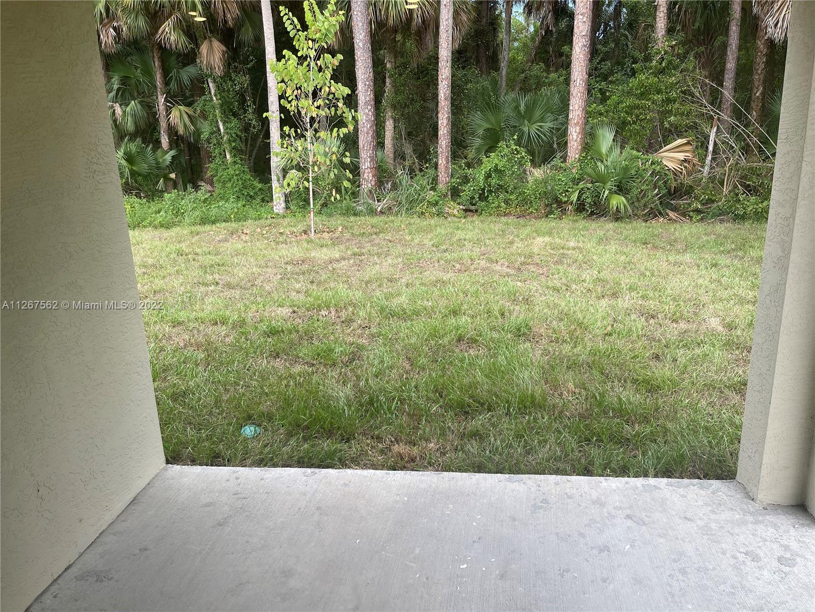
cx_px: 408
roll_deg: +2.4
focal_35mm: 26
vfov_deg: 53.1
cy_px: 306
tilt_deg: -15.6
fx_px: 612
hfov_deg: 67.3
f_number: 1.6
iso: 32
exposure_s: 1/283
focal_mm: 5.1
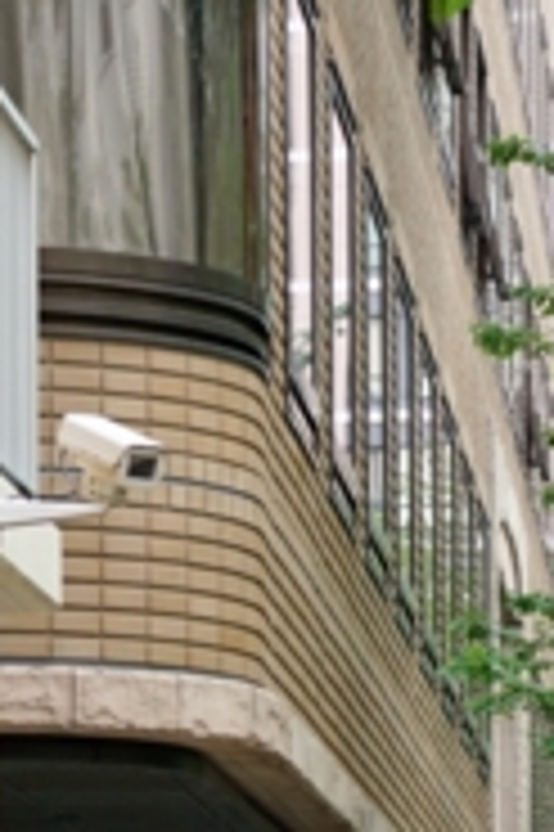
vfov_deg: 8.1
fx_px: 5758
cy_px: 1293
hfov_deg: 5.5
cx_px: 536
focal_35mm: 249
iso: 100
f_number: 4
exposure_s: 1/160
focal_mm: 30
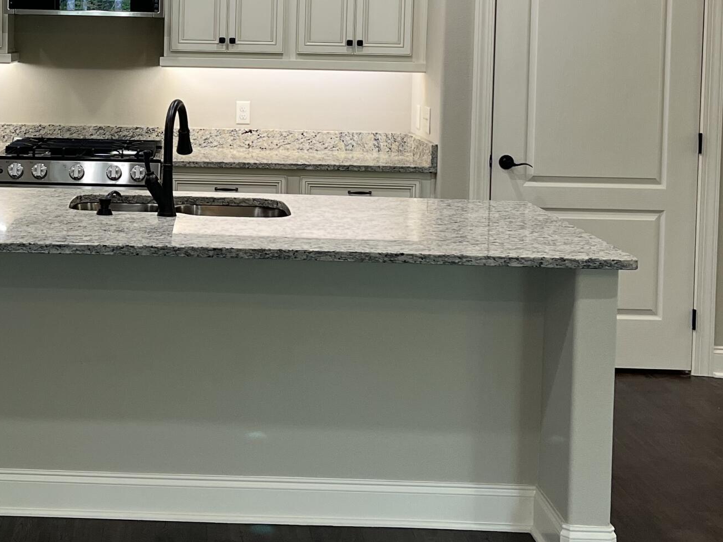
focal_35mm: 60
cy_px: 73
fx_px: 1253
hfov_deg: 31.3
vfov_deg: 23.9
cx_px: 143
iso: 125
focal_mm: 5.1
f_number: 1.6
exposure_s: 1/120
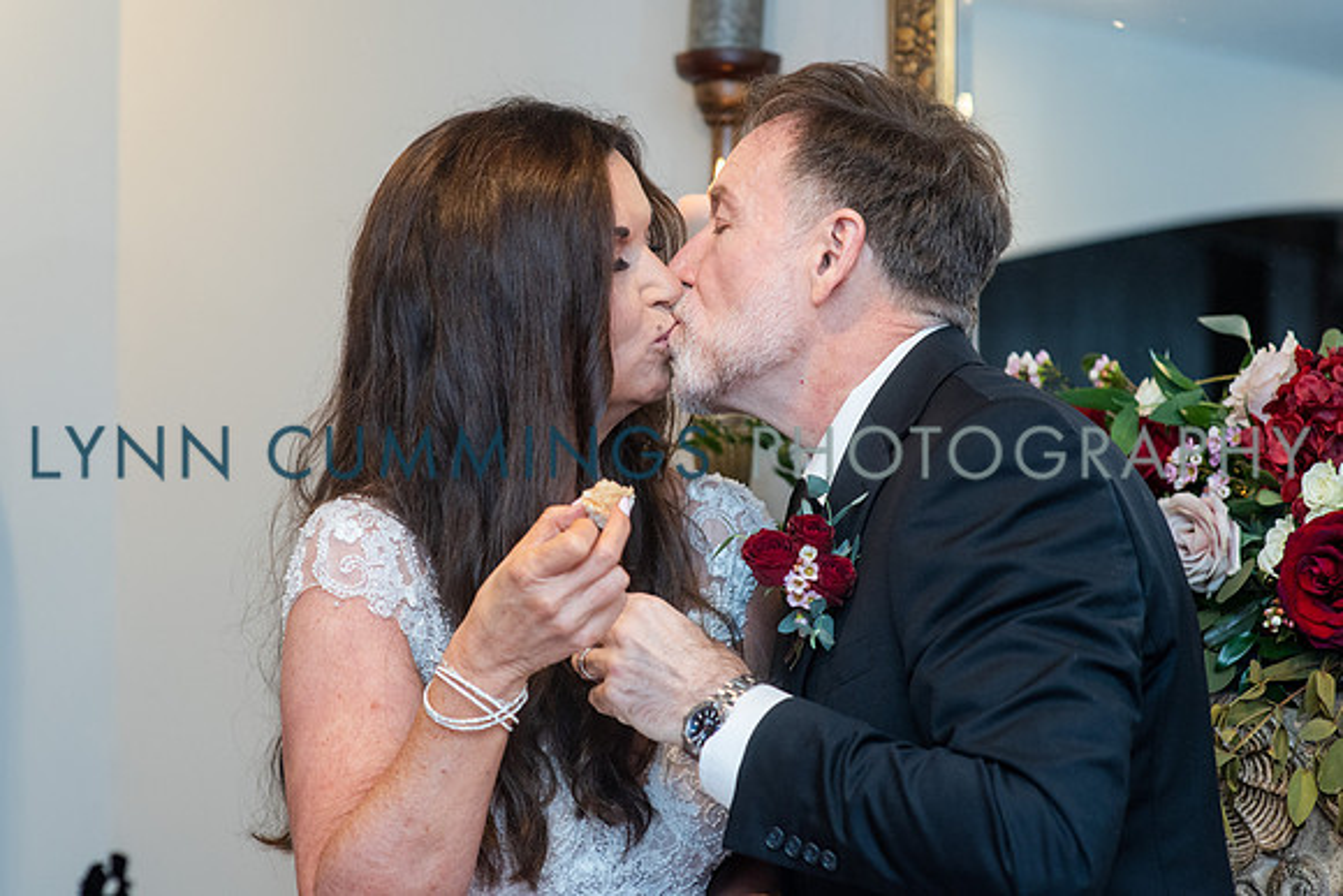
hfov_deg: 21.7
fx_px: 3498
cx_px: 602
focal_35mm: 94
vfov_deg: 14.6
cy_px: 402
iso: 1250
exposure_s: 1/160
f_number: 3.2
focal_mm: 85
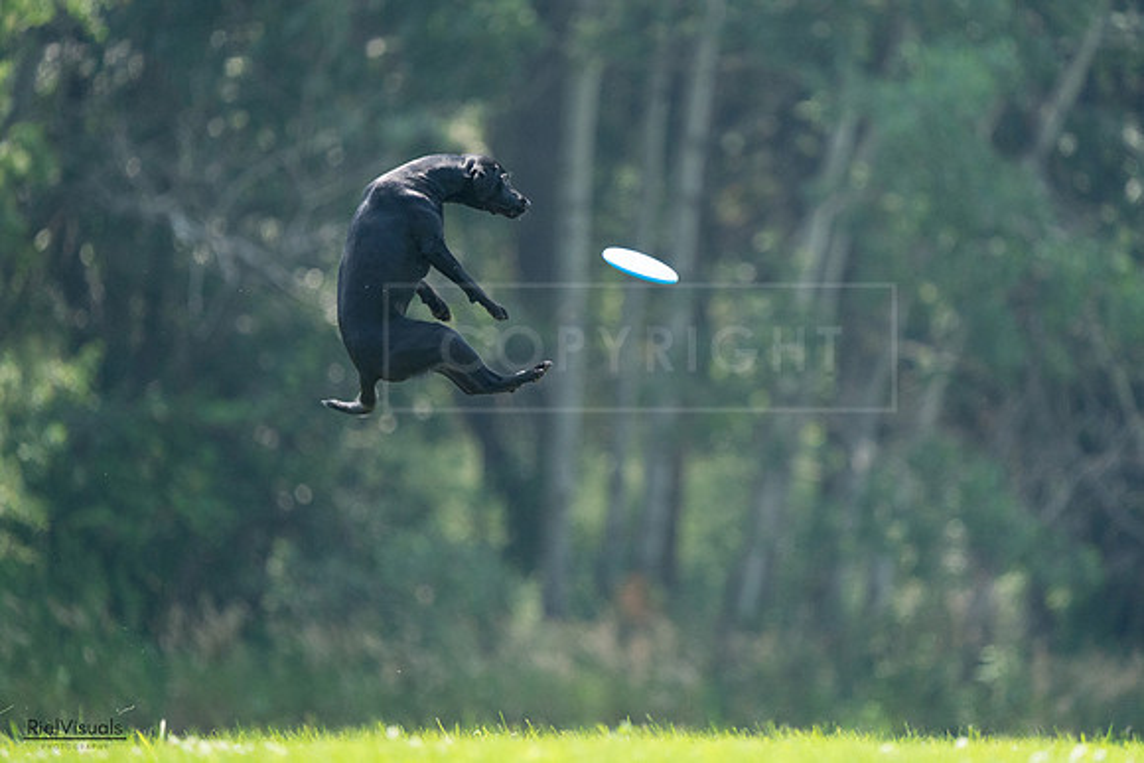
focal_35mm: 600
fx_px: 19070
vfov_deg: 2.3
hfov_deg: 3.4
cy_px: 382
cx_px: 572
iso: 5000
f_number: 6.3
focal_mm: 600
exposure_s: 1/4000
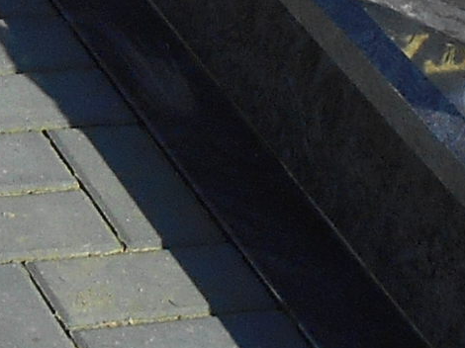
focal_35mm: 202
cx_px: -169
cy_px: -17
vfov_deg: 7.3
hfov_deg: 9.6
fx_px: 2712
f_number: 3.2
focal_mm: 4.6
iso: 80
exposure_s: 1/1000
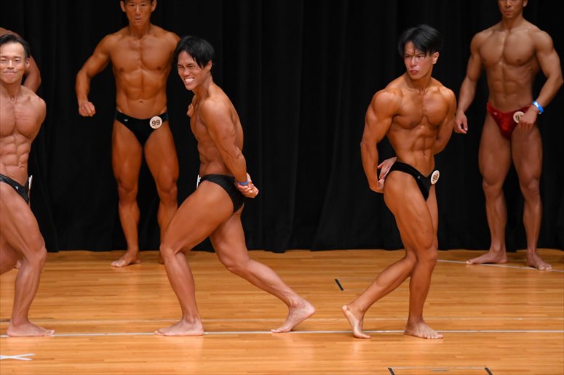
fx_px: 4463
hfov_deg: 7.2
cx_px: 282
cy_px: 188
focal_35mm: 285
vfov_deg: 4.8
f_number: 5.6
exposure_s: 1/400
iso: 3200
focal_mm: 190
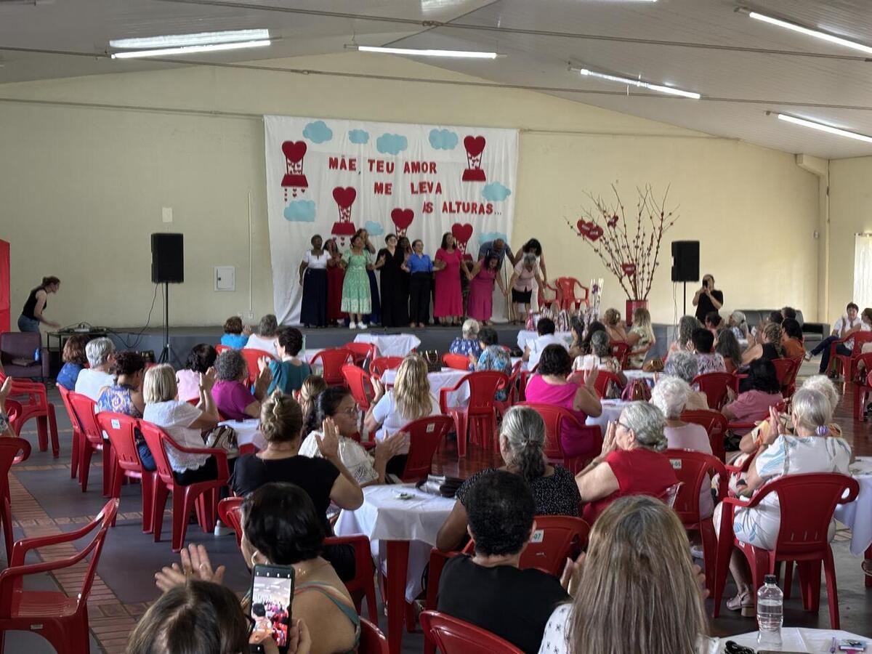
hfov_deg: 36.8
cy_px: 327
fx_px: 1310
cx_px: 436
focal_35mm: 52
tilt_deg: -2.2
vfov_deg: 28.0
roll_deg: +0.2
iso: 125
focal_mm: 5.96
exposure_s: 1/60
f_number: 1.6
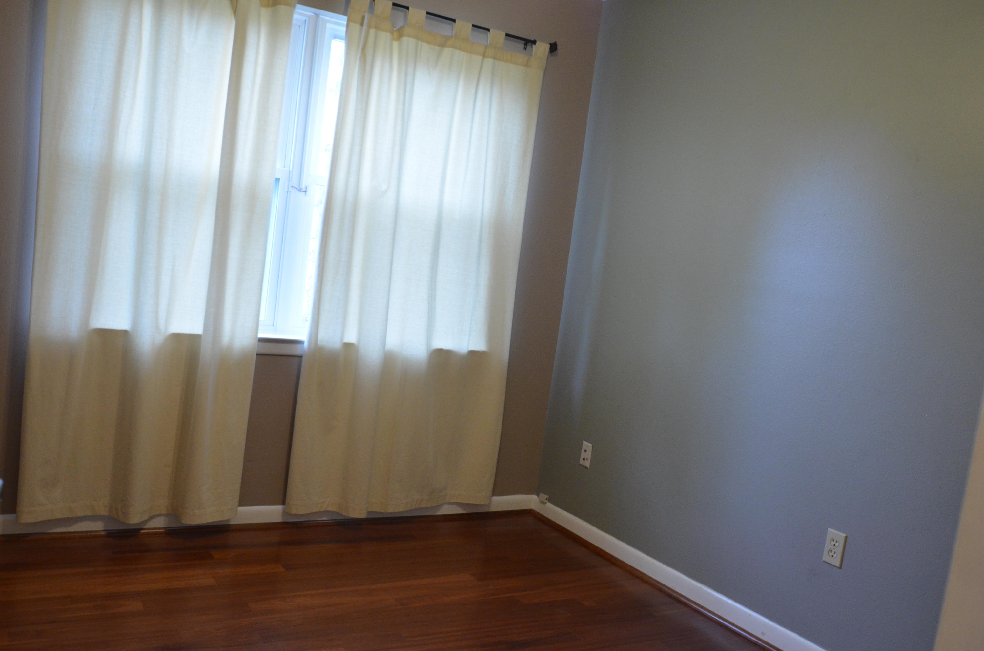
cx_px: 492
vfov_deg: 41.5
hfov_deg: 59.6
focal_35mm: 32
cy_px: 326
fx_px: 859
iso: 1600
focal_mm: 21
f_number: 4.5
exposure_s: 1/160
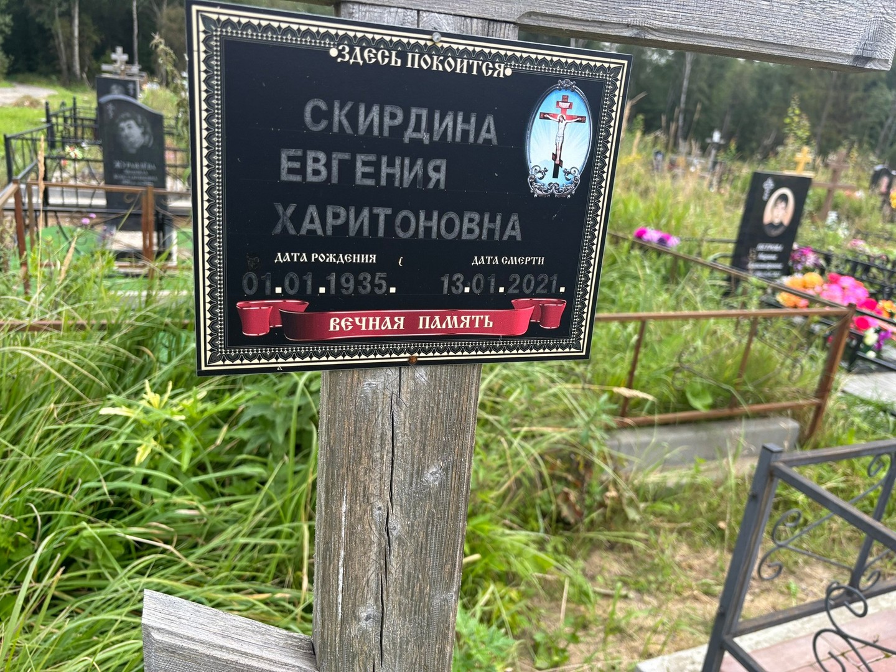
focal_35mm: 26
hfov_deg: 67.3
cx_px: 448
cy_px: 336
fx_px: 673
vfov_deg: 53.1
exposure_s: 1/399
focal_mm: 5.96
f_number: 1.6
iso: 50
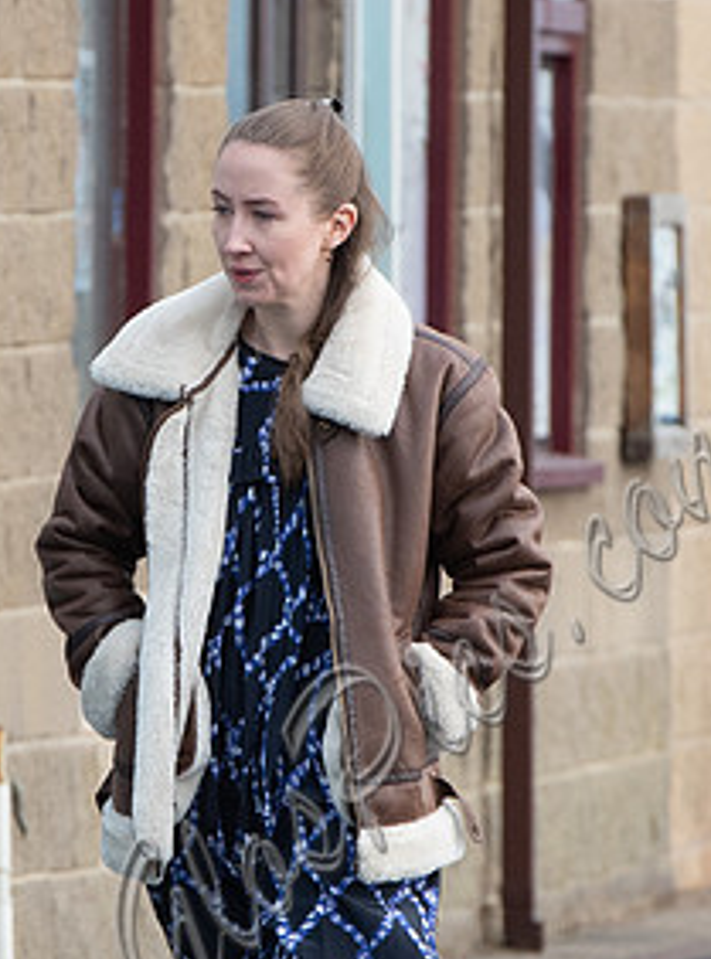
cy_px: 529
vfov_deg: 1.9
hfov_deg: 1.4
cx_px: 239
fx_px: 29390
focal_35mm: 1065
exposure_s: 1/400
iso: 400
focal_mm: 200
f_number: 6.3
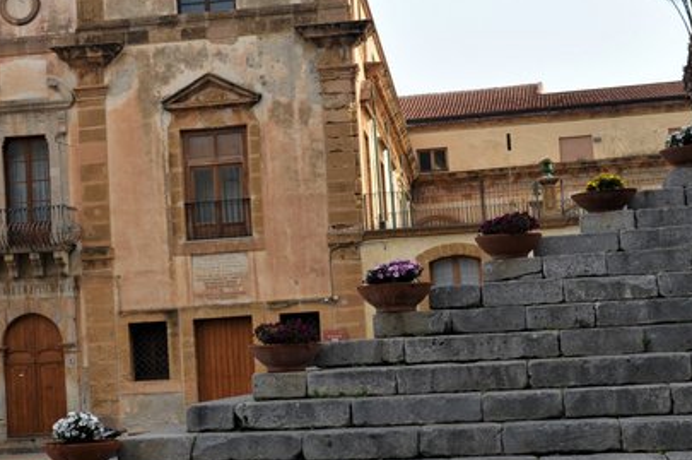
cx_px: 164
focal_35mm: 74
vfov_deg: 18.4
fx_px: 1420
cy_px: 197
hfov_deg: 27.0
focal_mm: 25
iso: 250
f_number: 9
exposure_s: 1/80
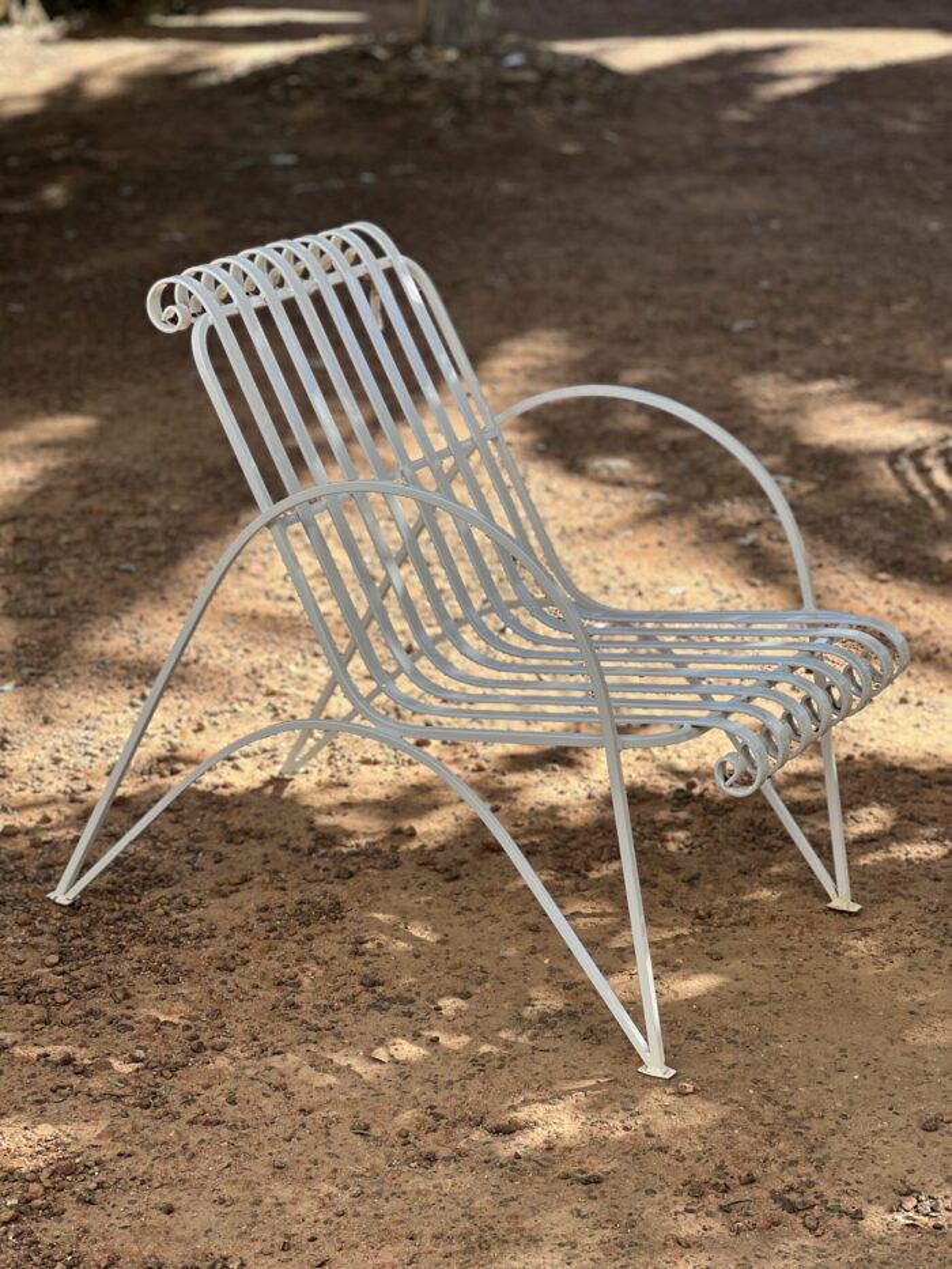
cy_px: 634
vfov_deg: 25.3
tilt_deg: -17.9
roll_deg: -1.1
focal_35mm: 77
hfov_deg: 19.1
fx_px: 2823
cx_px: 476
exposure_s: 1/170
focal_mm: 9
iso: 25
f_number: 2.8
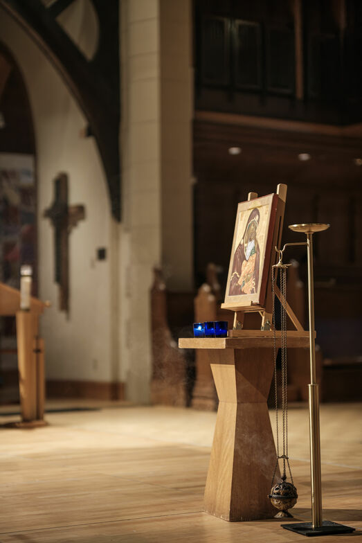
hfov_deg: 18.2
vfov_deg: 27.0
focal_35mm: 75
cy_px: 272
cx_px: 181
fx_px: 1131
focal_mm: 50
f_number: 1.3
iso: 800
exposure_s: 1/75
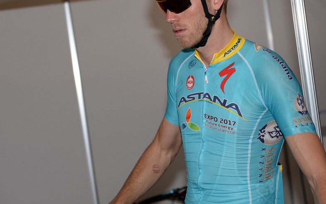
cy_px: 52
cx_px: 189
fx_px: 960
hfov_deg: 19.3
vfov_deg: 12.1
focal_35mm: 108
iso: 200
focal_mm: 70
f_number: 2.8
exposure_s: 1/250
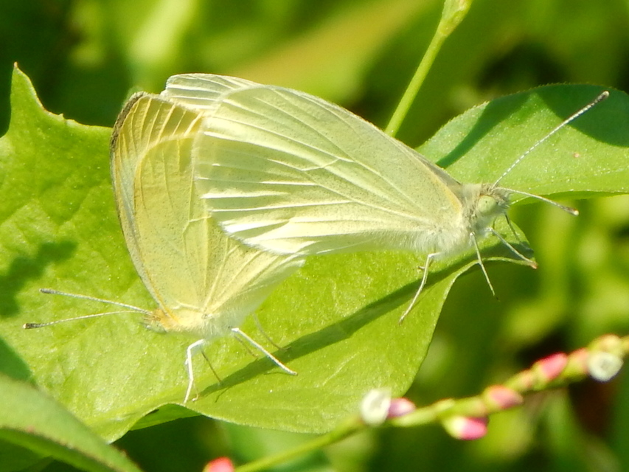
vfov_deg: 3.0
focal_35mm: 493
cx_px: 314
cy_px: 236
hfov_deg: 4.0
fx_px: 8959
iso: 125
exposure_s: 1/400
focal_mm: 88.6
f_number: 5.8
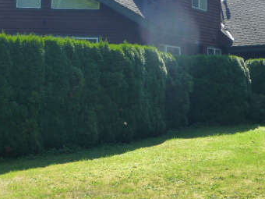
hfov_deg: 30.2
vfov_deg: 22.4
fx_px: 490
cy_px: 22
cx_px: 147
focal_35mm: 64
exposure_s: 1/400
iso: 160
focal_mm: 6.1
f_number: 3.7
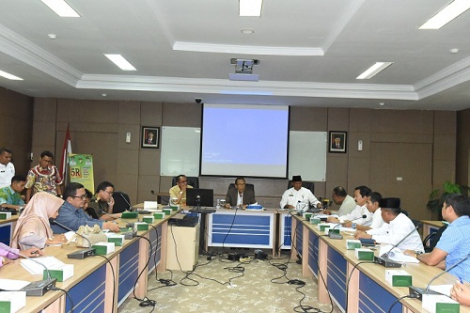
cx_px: 235
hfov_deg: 54.5
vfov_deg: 37.8
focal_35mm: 35
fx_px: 457
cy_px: 156
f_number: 6.3
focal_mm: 35
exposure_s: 1/200
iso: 10000
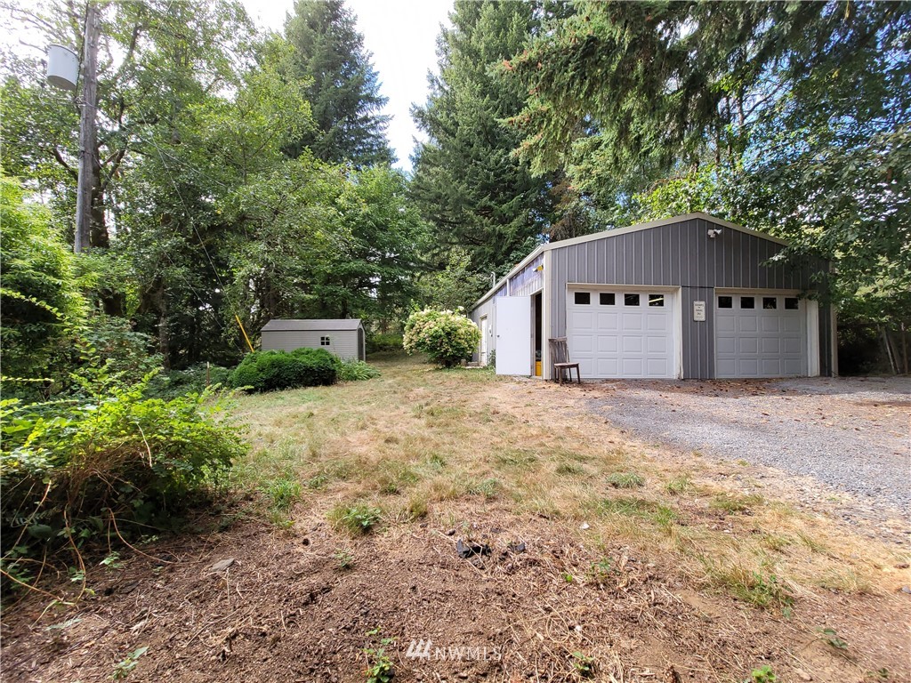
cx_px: 456
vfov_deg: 89.9
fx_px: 342
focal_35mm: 13
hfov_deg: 106.2
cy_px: 342
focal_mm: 2.2
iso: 64
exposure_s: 1/255
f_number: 2.2
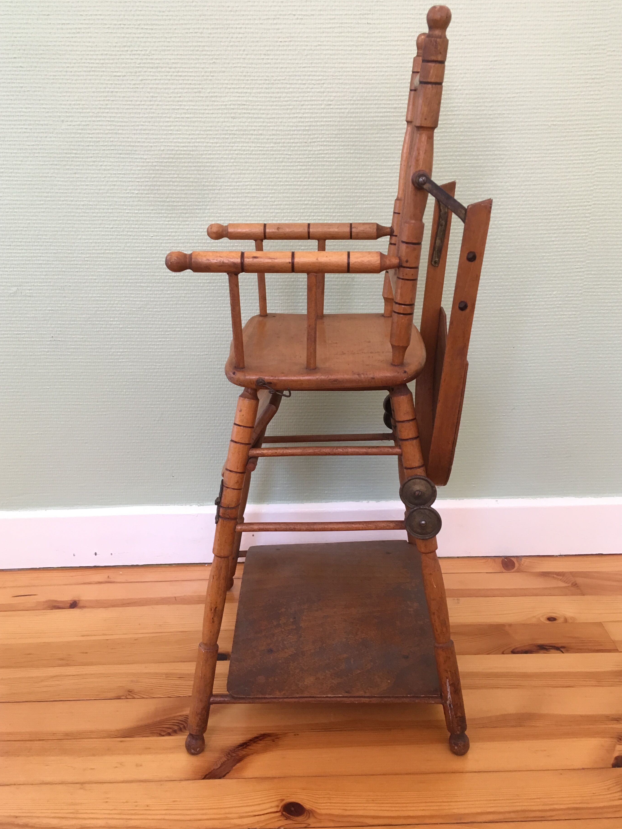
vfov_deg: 56.8
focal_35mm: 32
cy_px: 384
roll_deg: -0.1
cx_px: 308
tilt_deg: -21.0
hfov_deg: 44.2
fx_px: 767
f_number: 2.2
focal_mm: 4.15
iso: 100
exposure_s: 1/33
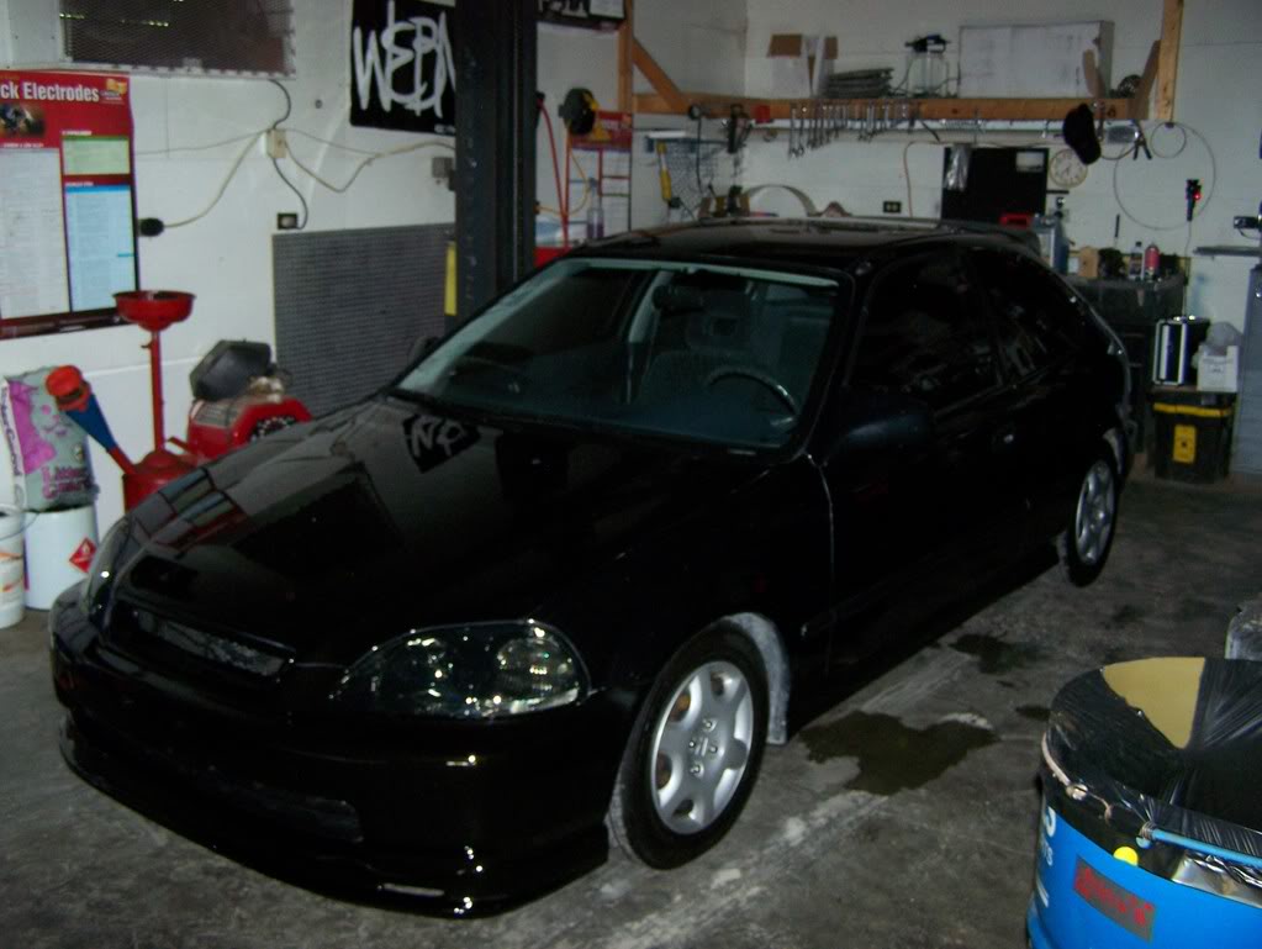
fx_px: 1387
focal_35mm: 38
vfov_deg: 37.8
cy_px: 474
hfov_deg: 48.9
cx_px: 631
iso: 200
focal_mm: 6.3
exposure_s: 1/60
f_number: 2.8
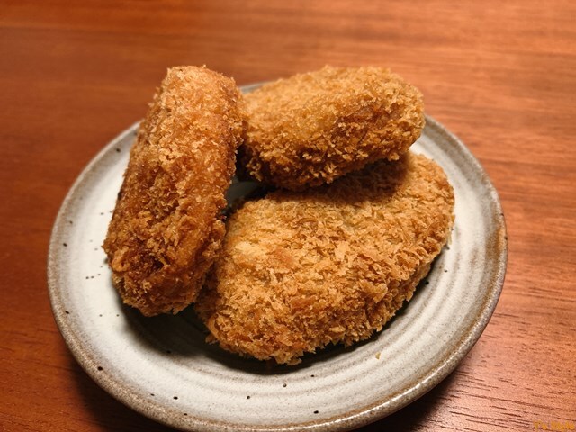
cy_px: 216
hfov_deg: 67.3
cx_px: 288
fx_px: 433
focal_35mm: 26
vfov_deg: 53.1
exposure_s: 1/60
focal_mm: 4.25
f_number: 1.8
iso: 320
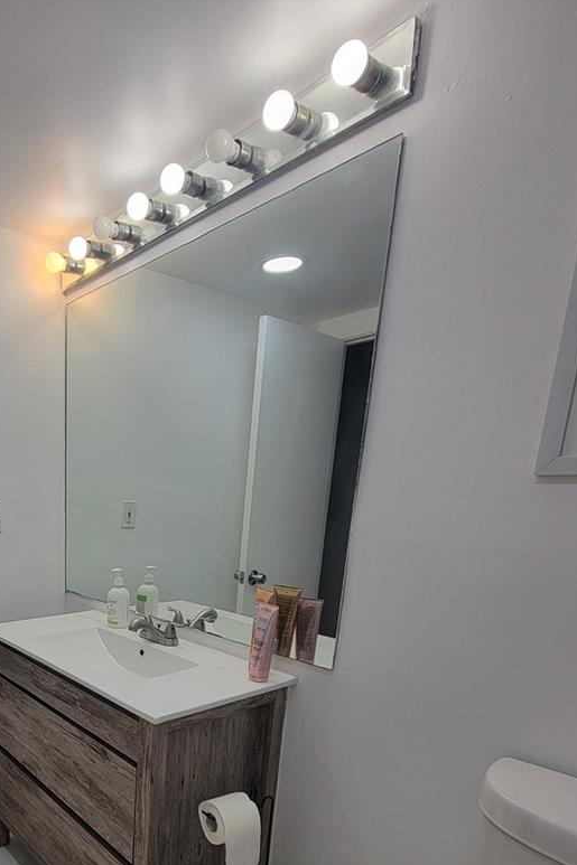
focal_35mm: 21
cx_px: 84
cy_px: 629
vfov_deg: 76.3
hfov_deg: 53.8
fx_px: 505
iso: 50
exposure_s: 1/176
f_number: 2.2
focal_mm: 2.2
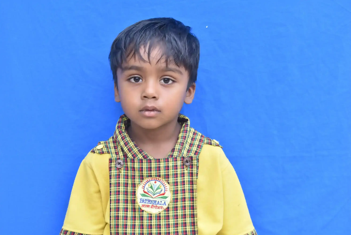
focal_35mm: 68
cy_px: 118
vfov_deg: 20.2
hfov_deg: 29.8
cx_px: 176
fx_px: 659
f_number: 6.3
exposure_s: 1/80
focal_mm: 45
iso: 500
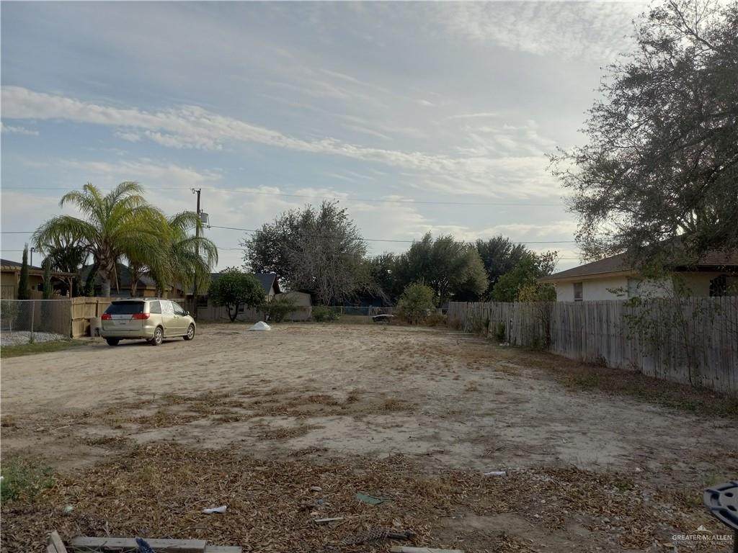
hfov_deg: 65.3
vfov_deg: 51.4
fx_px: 576
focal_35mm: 27
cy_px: 276
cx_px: 369
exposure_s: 1/1838
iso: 40
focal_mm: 3.94
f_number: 1.8
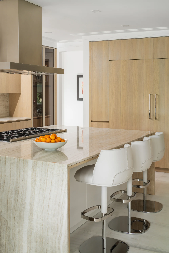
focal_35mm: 45
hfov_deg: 29.9
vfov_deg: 43.6
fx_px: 317
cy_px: 126
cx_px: 84
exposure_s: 1/2.5
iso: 160
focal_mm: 45
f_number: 10
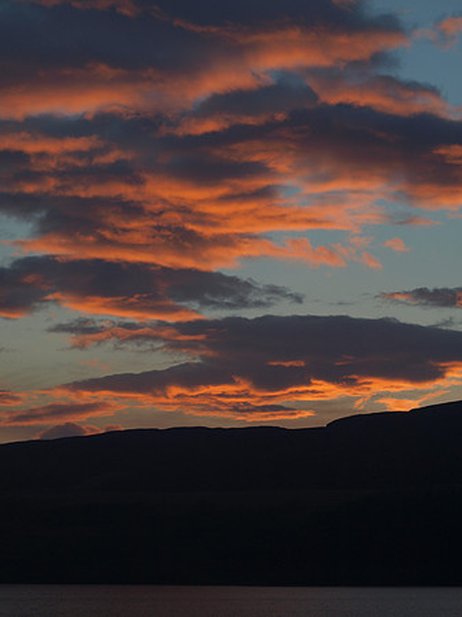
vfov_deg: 19.6
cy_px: 308
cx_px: 231
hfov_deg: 14.8
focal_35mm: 100
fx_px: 1781
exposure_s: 1/80
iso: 100
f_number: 8
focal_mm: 50
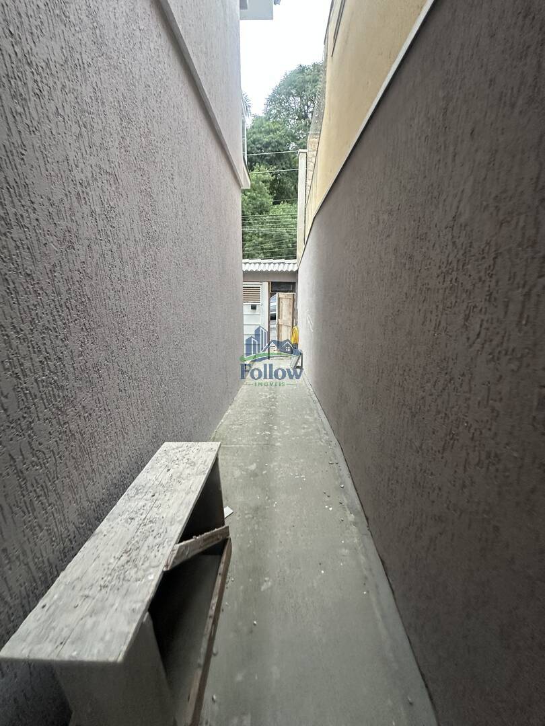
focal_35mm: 14
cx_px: 272
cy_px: 363
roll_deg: +2.6
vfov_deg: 102.1
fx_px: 294
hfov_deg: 85.7
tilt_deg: -14.6
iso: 320
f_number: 2.2
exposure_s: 1/92
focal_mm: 2.22
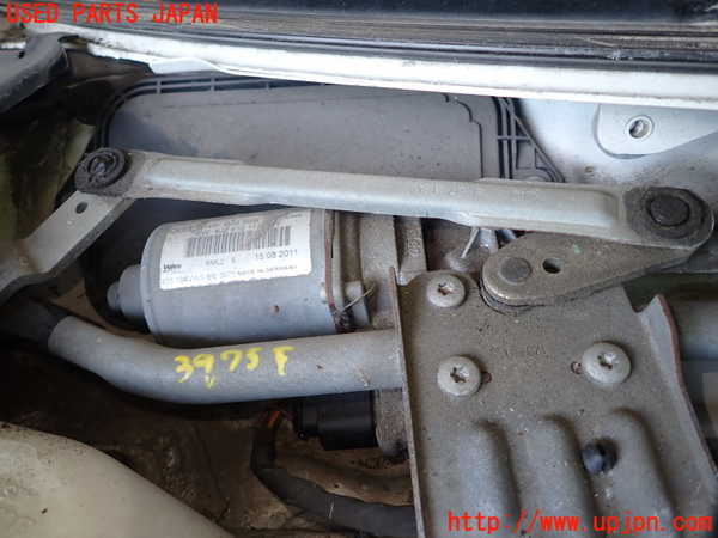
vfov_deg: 54.9
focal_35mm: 25
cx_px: 359
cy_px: 269
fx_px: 519
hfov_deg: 69.4
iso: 100
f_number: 2
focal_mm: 4.5
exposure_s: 1/80
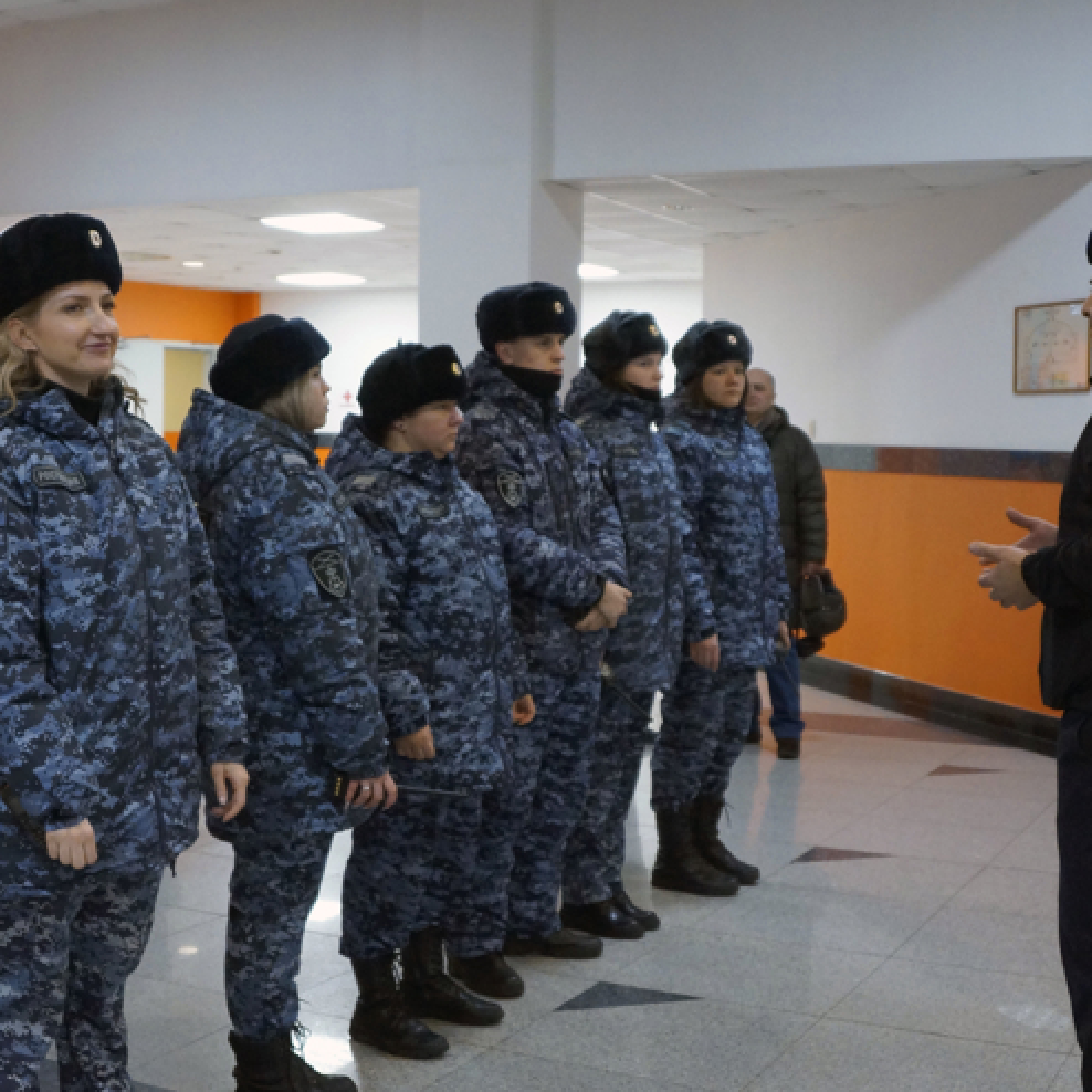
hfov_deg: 34.7
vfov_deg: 34.7
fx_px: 1749
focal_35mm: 49
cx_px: 510
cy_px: 546
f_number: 3.5
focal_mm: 18
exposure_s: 1/80
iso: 1000
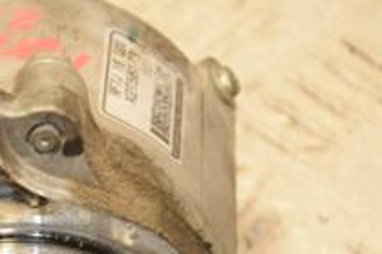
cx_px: -132
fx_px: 4485
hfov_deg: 4.9
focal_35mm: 423
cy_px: 298
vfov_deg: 3.2
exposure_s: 1/160
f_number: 5.6
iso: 800
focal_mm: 98
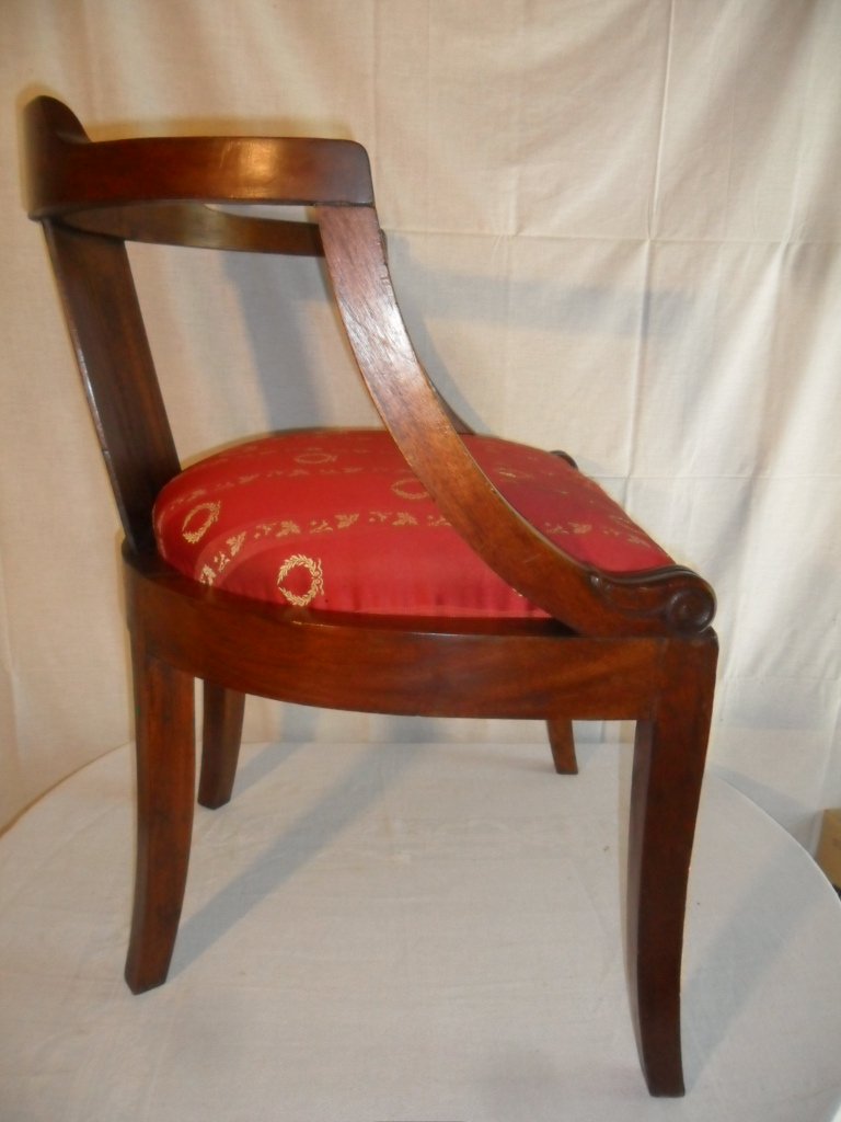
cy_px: 561
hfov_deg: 51.4
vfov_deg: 65.3
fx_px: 875
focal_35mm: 27
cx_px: 420
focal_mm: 4.9
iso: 320
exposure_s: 1/45
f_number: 3.5
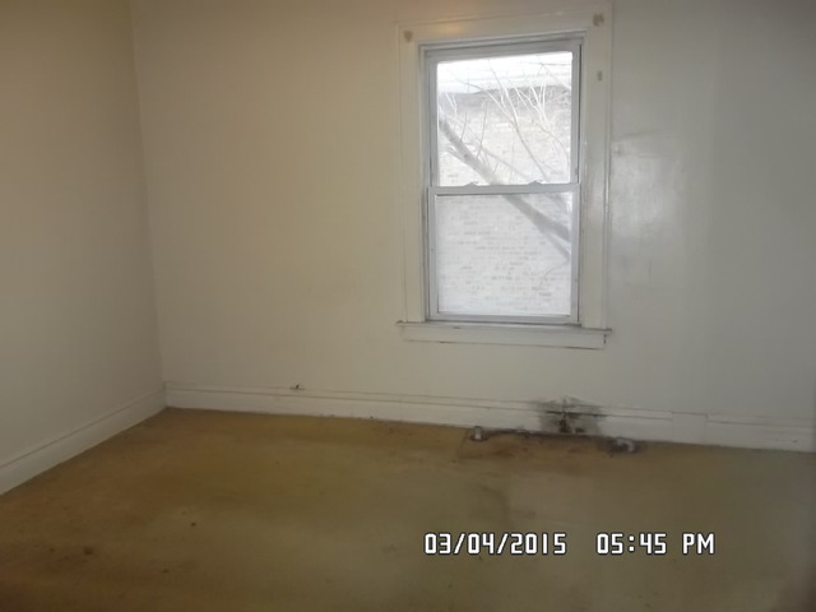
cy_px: 306
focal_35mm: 27
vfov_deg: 51.4
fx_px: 636
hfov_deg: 65.3
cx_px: 408
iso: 320
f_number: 3.5
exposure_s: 1/45
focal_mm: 4.9
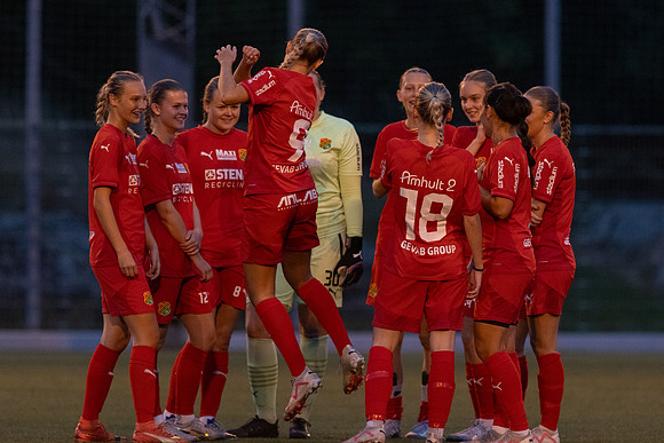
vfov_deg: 3.1
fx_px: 8302
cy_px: 222
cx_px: 332
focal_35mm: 450
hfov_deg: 4.6
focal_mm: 300
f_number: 3.2
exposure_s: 1/800
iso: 3600
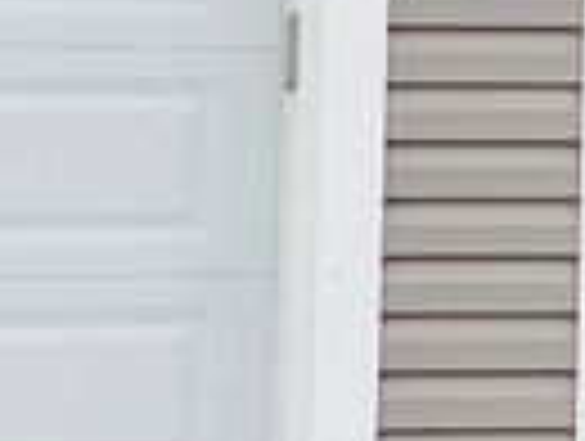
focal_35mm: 256
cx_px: 1359
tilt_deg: +2.4
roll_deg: +0.1
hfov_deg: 7.3
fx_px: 4334
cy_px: -104
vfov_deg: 5.8
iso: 20
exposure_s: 1/358
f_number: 2
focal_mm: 6
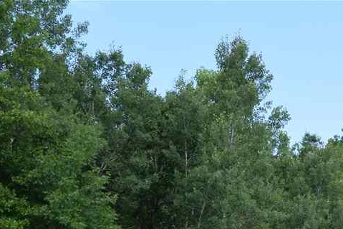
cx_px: 420
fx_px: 1108
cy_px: 305
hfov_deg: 16.8
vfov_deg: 11.4
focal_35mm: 116
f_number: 8
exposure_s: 1/250
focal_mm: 29
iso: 200
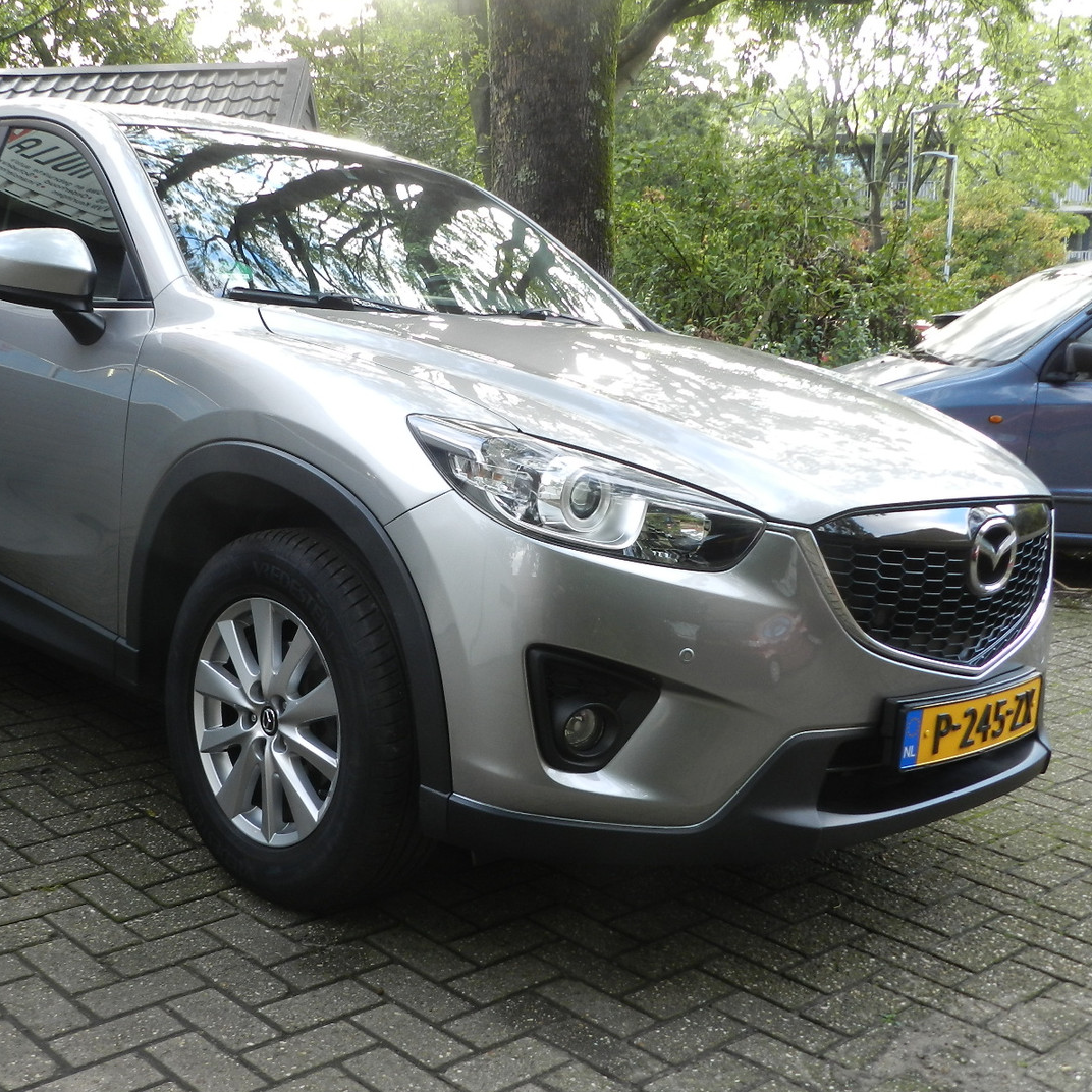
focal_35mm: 38
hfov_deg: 43.5
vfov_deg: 43.9
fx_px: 1356
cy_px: 549
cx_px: 397
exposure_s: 1/60
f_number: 3.7
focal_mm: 5.6
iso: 160
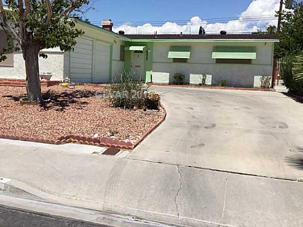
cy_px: 95
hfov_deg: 46.6
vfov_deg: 35.9
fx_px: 350
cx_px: 125
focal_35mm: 40
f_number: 2.4
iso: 25
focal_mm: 3.3
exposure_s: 1/2203
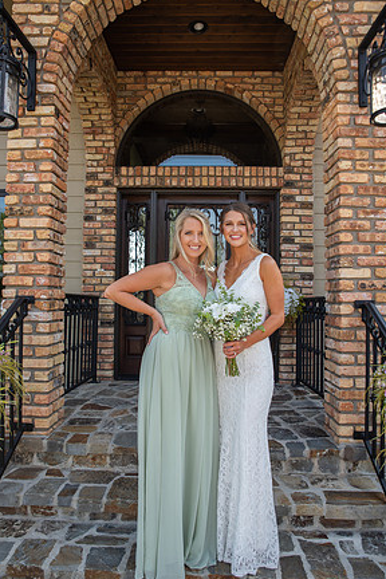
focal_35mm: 25
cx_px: 194
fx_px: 402
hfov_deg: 51.3
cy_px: 281
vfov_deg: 71.5
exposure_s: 1/160
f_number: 4.5
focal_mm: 24
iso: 125
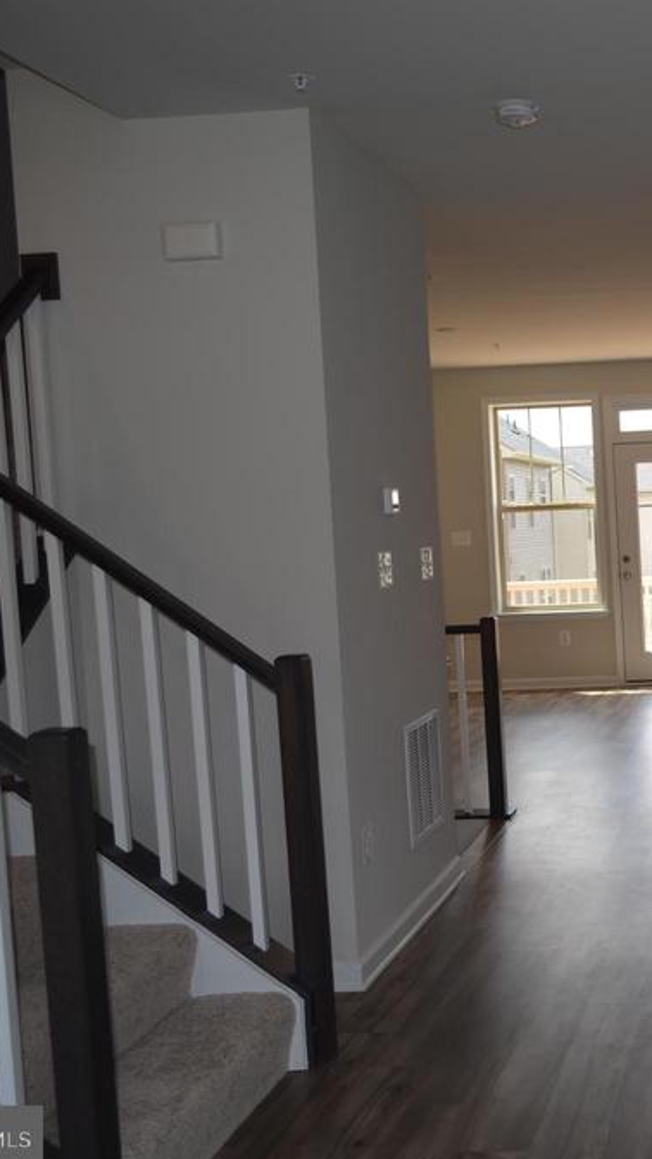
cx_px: 737
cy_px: 583
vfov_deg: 47.4
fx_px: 1322
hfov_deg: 25.5
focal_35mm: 43
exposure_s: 1/200
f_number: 3.5
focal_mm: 18
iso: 125
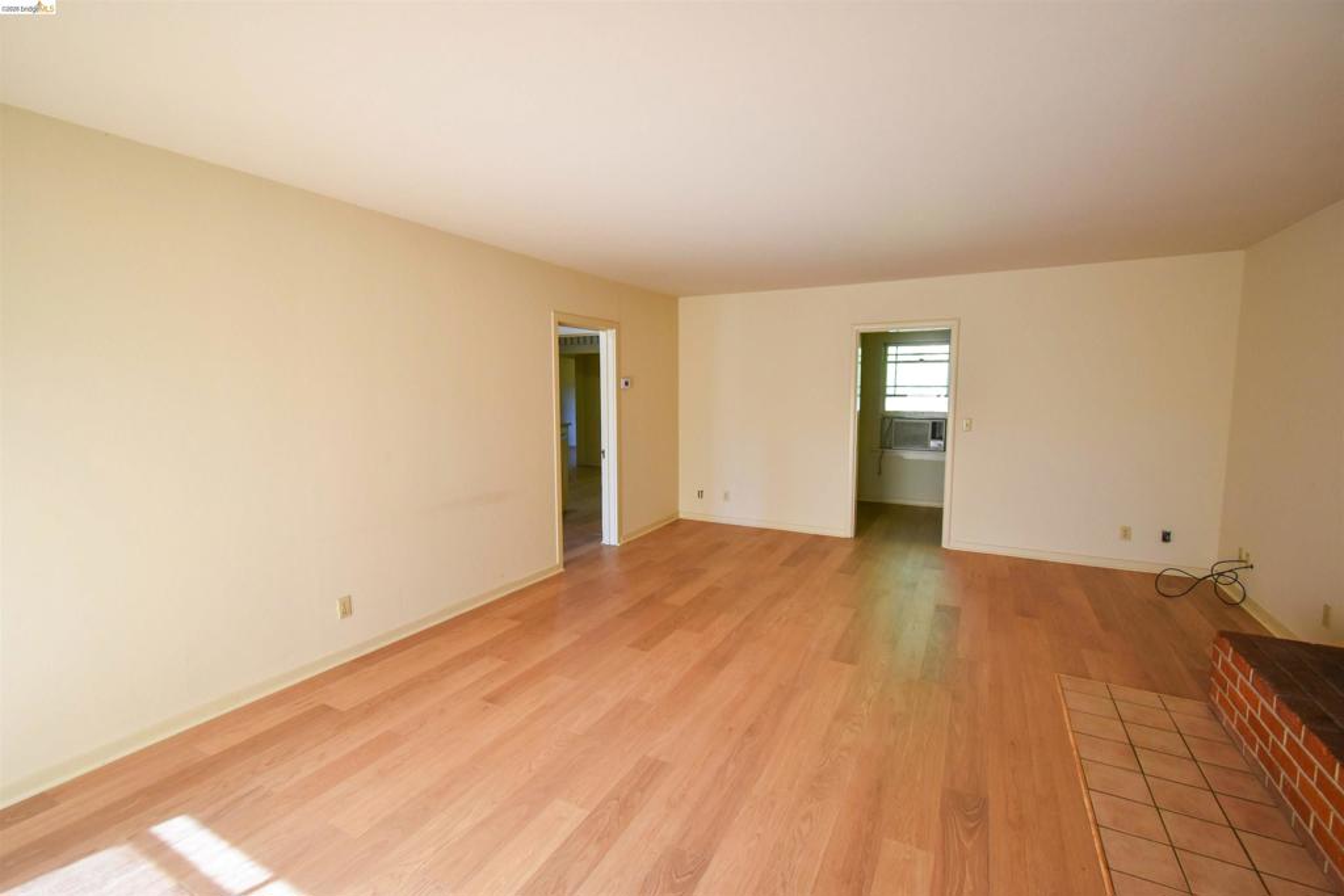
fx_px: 560
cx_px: 672
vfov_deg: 77.3
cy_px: 448
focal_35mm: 15
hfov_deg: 100.4
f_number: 4.5
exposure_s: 1/60
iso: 500
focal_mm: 10
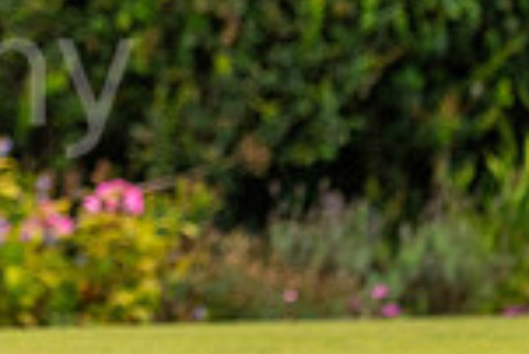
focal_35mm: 1152
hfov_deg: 1.8
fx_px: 16944
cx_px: -312
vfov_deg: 1.2
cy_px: -96
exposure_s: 1/1600
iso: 800
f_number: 4
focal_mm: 300
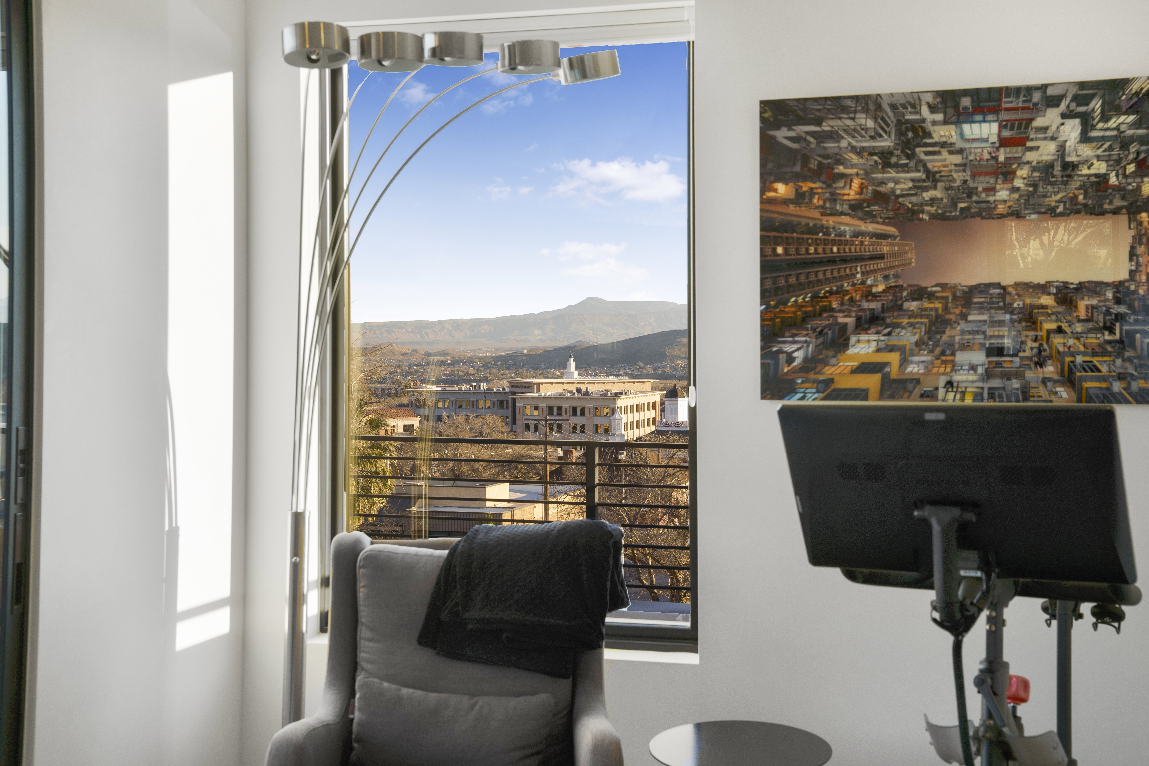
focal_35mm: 48
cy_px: 383
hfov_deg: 41.1
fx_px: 1532
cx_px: 574
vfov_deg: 28.1
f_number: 9
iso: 250
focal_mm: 48
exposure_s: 1/40
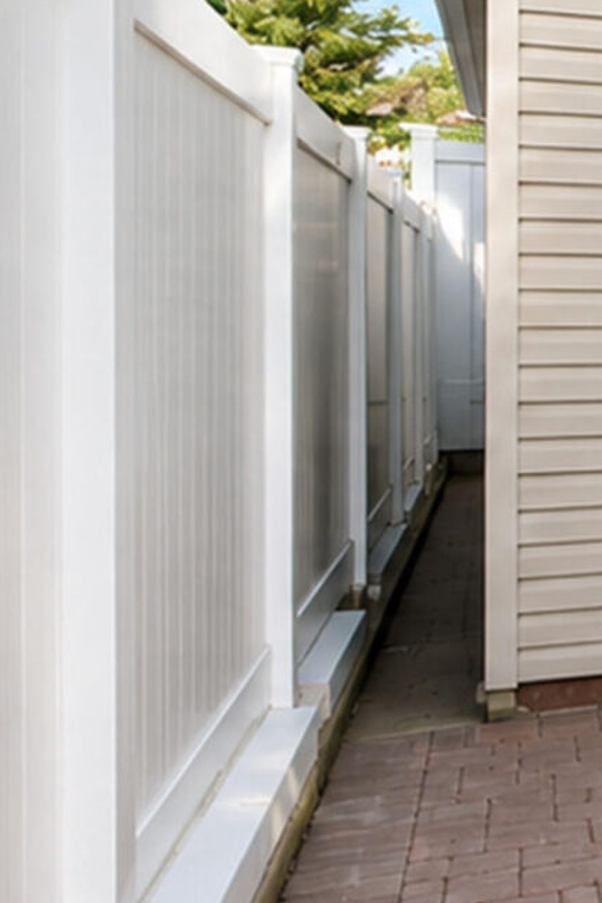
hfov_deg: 14.6
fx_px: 1480
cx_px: 1448
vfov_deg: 33.1
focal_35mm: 59
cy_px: 203
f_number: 8
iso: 200
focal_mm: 10
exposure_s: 1/125
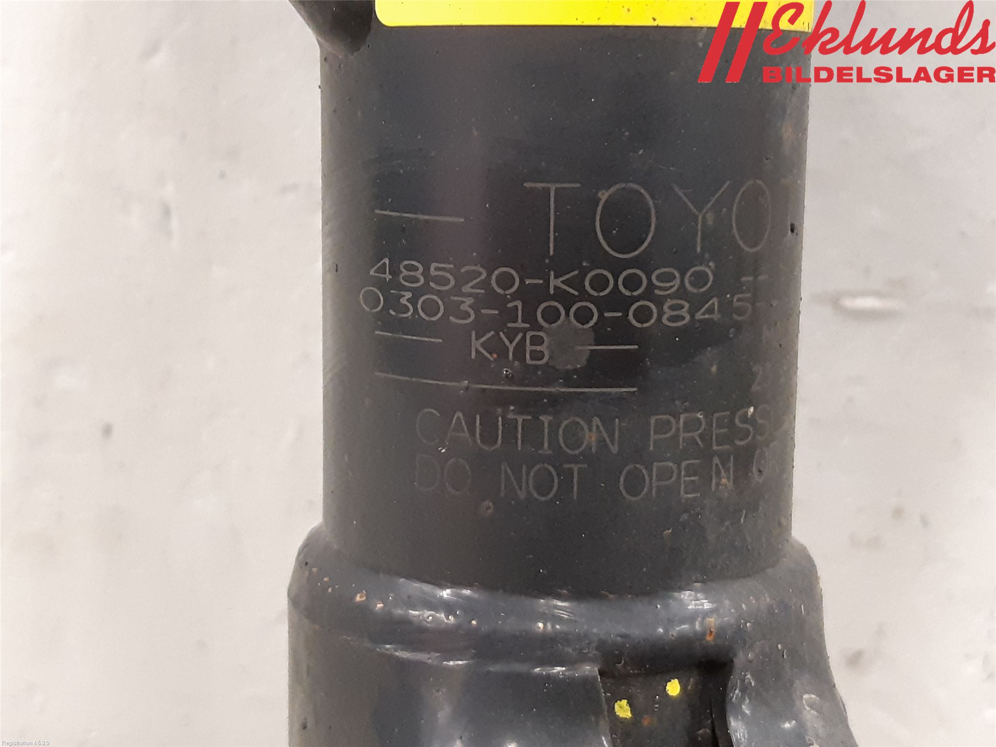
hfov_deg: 67.3
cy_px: 374
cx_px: 498
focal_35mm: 26
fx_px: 748
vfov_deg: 53.1
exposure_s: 1/25
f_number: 1.7
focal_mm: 3.93
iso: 320
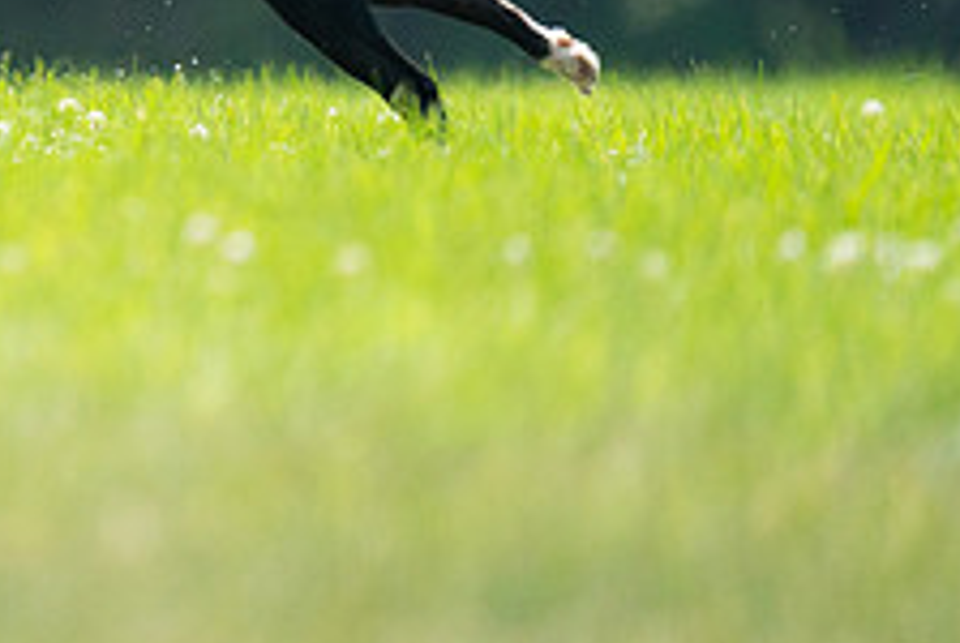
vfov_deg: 0.9
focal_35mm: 1551
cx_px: -257
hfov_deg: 1.3
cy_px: -174
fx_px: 41414
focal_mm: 600
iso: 2500
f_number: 6.3
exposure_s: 1/4000
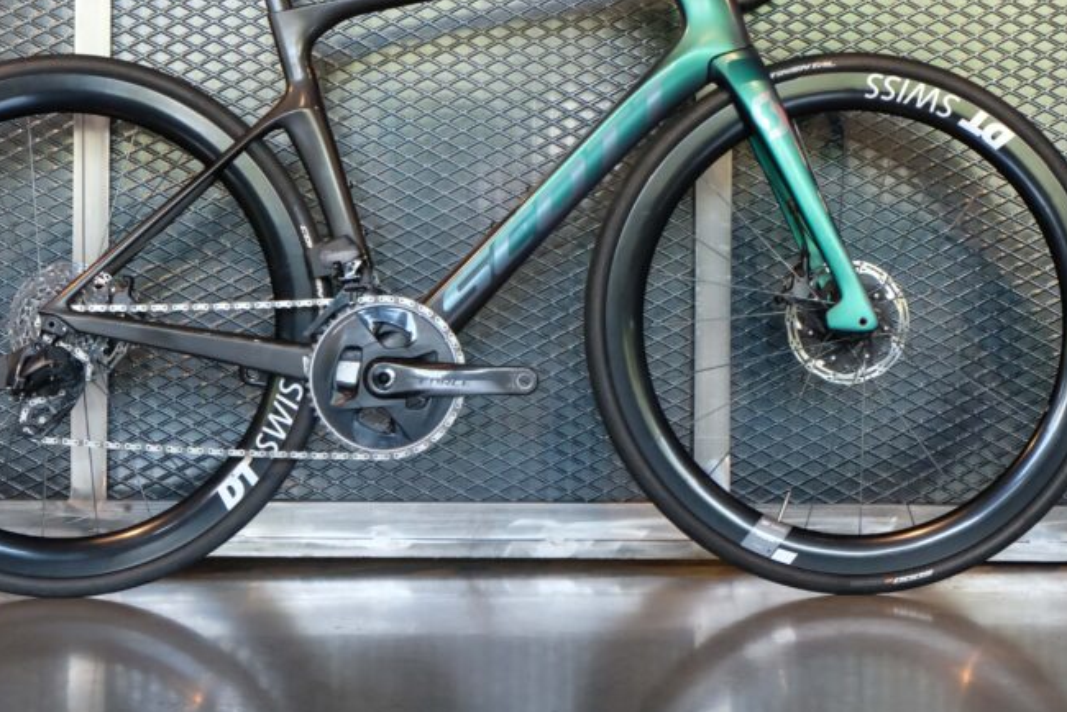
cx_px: 483
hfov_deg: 27.3
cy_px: 180
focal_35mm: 74
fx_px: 2194
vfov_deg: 18.3
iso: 3200
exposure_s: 1/60
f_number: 5.6
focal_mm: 31.5
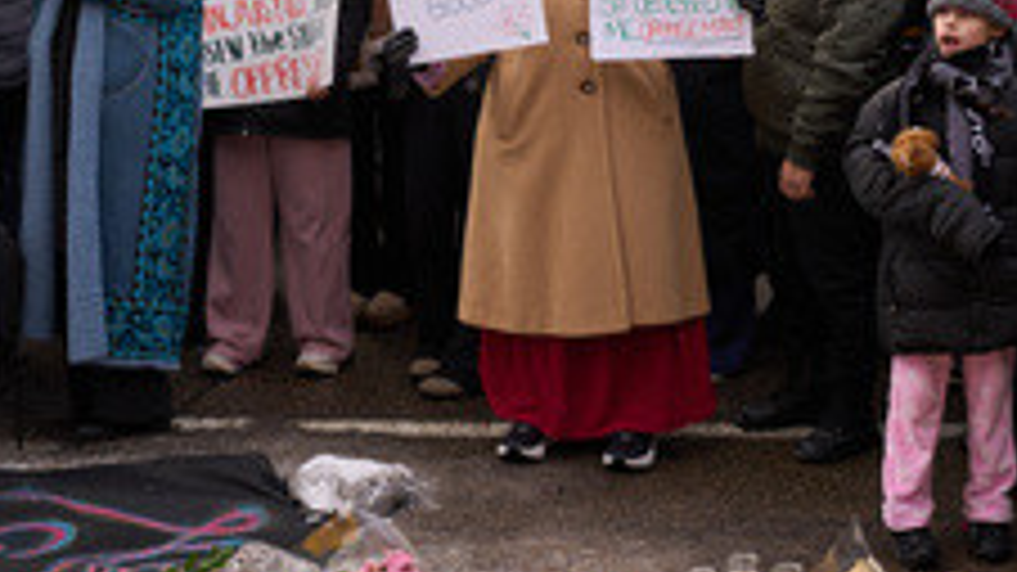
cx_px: 567
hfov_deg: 25.6
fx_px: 2238
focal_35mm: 83
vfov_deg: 14.4
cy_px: 79
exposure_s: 1/1250
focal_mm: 35
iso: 200
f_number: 1.4
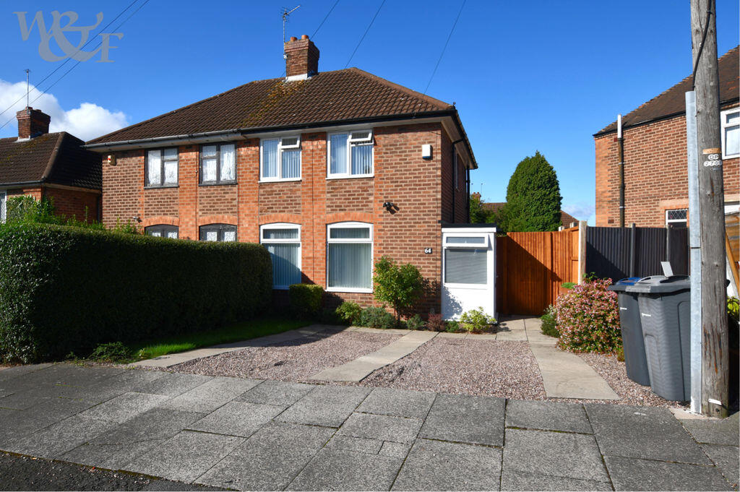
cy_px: 246
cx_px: 370
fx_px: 431
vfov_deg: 59.4
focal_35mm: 21
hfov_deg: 81.2
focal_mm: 14
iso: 100
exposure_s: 1/250
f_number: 9
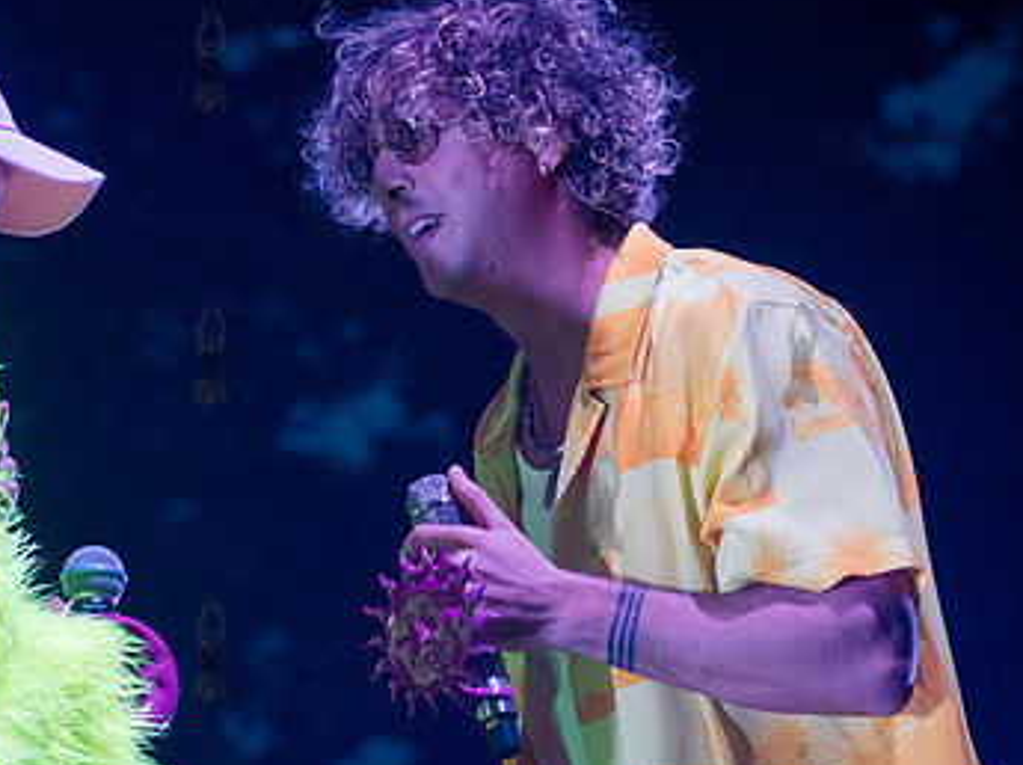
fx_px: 4576
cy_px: 256
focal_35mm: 155
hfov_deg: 12.7
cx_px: 377
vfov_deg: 9.5
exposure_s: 1/640
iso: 5000
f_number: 4
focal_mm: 80
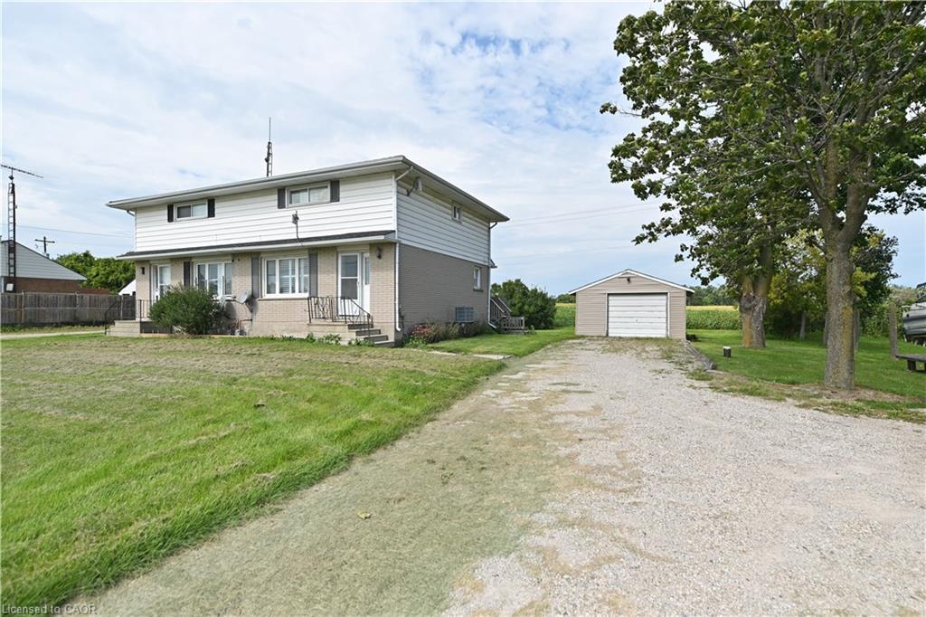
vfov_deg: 67.3
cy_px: 308
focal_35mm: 18
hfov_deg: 90.0
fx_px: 463
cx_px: 463
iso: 400
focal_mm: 18
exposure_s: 1/8000
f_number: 3.5
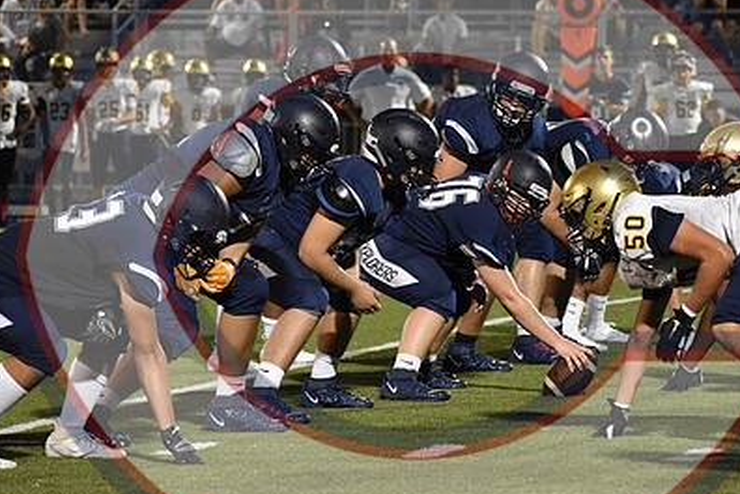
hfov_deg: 7.5
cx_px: 407
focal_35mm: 275
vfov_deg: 5.0
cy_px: 255
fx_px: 5647
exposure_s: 1/125
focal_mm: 125
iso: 3200
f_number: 4.8
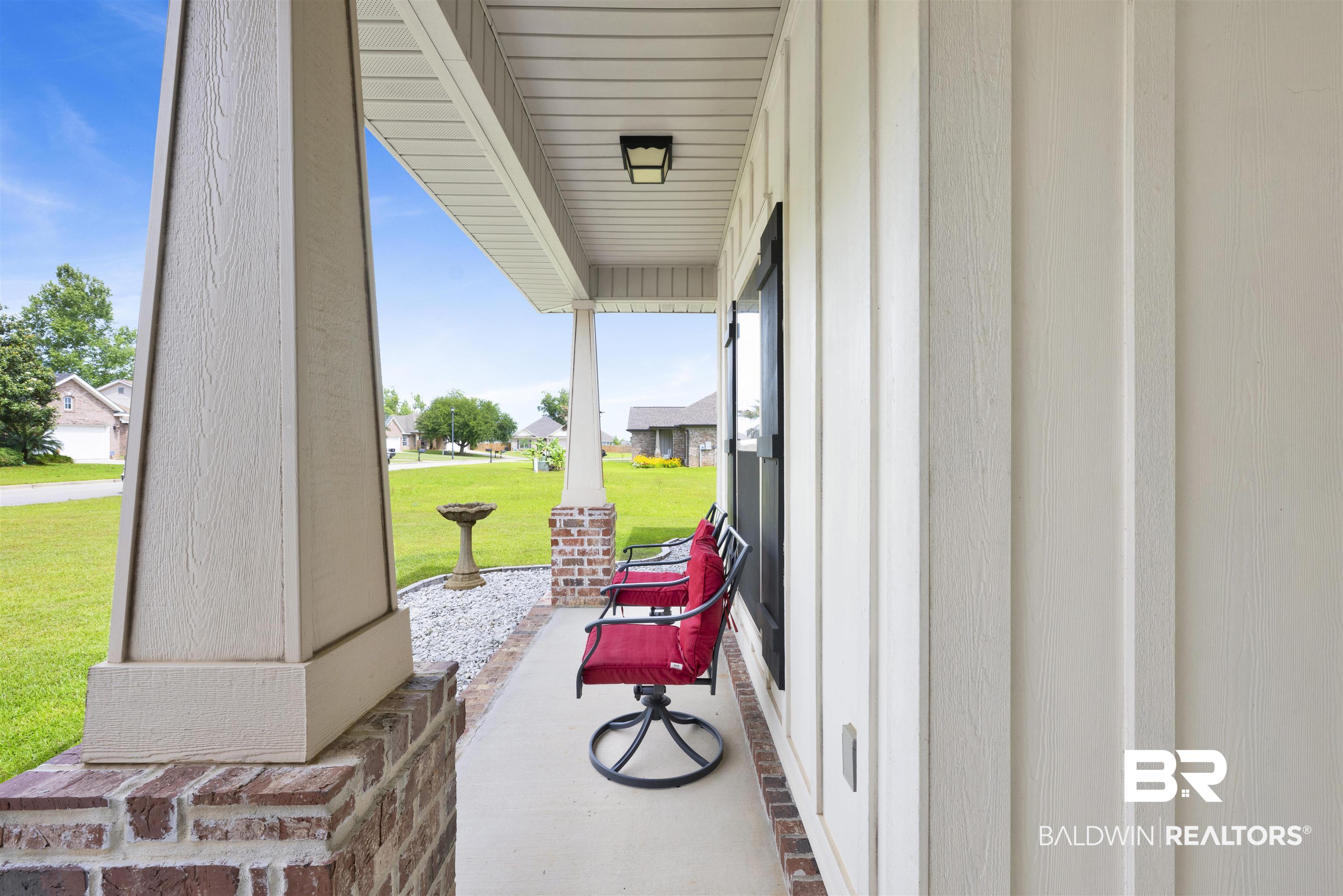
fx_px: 560
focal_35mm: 15
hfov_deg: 100.4
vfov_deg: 77.3
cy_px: 448
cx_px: 672
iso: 400
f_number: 11
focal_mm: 15
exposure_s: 1/100
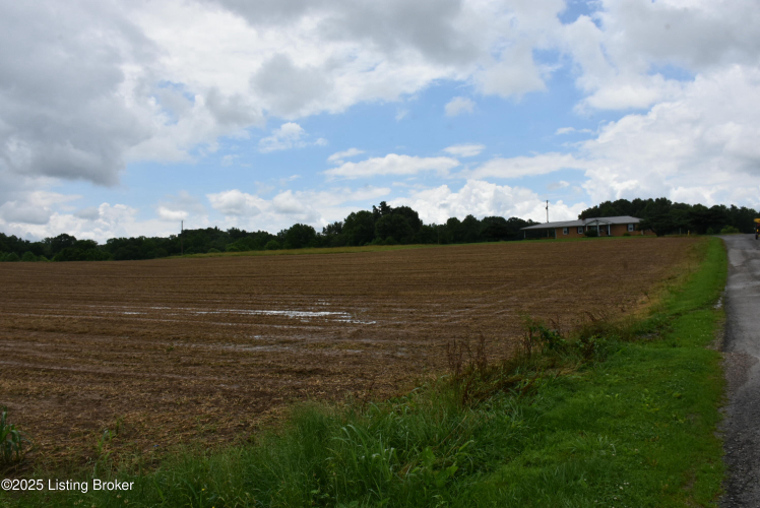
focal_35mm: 27
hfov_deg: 67.3
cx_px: 380
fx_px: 570
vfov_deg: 48.0
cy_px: 254
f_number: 14
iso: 250
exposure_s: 1/250
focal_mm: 18
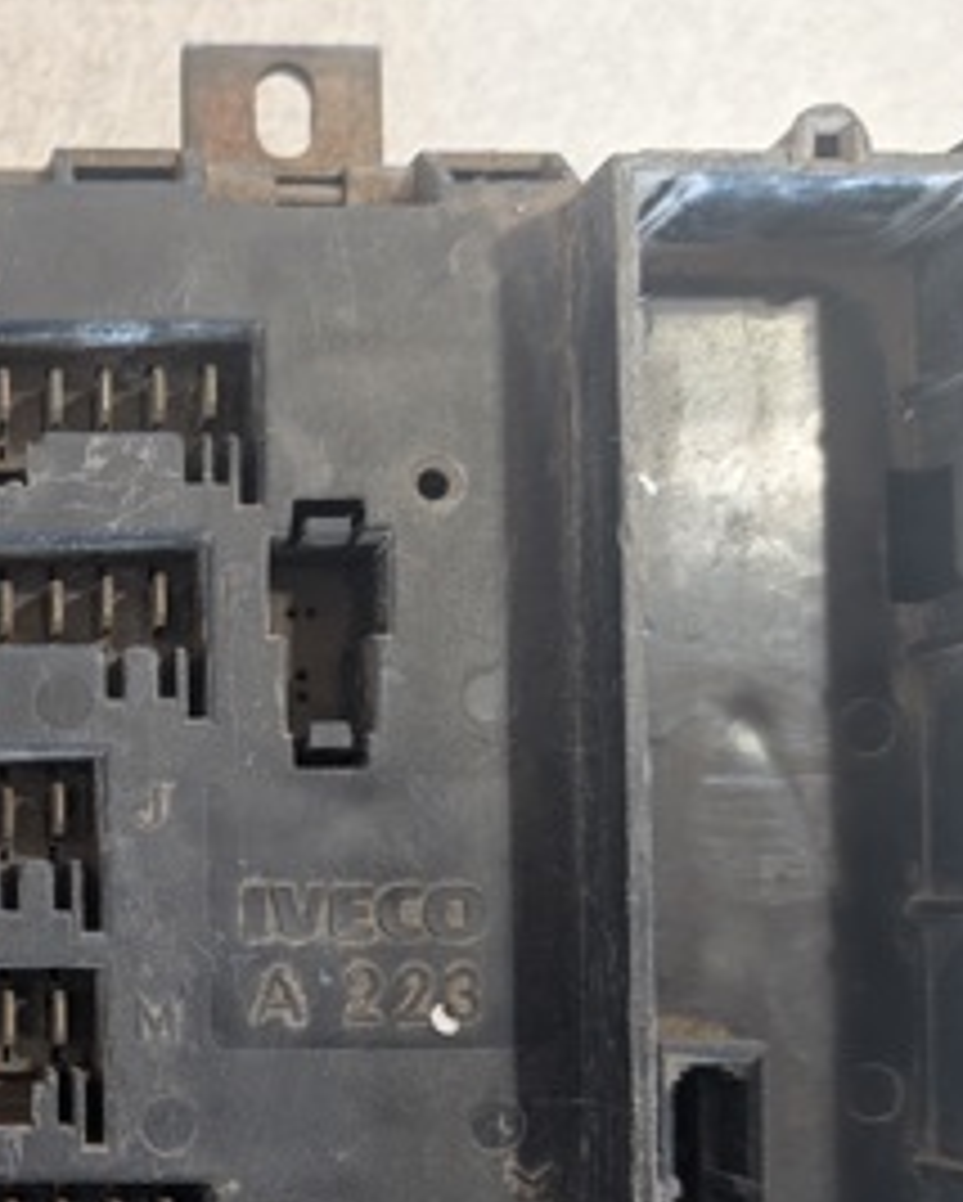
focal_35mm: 56
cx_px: -65
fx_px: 1993
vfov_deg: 33.1
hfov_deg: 25.4
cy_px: 860
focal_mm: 6.9
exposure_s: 1/227
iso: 1451
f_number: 1.68
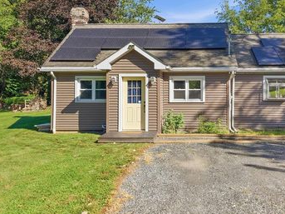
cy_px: 88
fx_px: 288
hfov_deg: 51.9
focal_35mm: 35
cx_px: 184
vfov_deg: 40.5
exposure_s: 1/4000
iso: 230
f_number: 1.8
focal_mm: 8.7
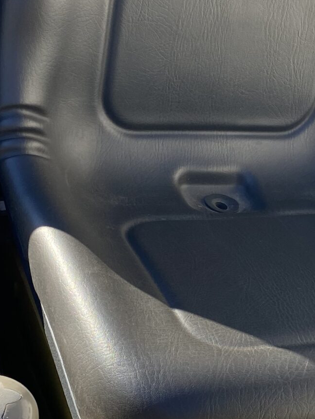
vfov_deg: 25.2
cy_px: 291
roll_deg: -13.8
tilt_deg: -33.2
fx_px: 934
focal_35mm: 77
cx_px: 222
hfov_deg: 19.1
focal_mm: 4.25
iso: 32
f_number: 1.8
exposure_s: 1/554
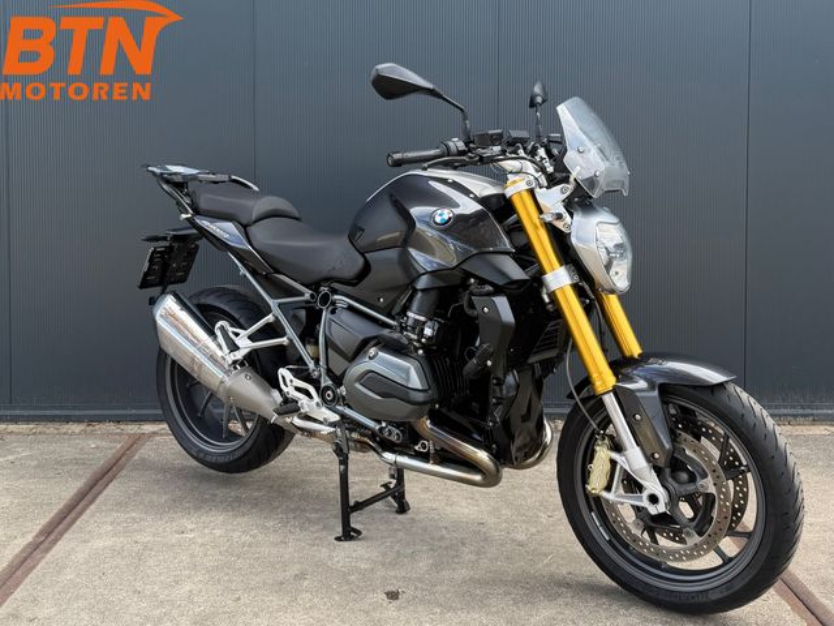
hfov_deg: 71.6
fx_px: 578
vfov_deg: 56.8
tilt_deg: -2.0
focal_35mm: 24
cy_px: 313
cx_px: 417
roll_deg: +0.1
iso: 80
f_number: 1.78
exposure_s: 1/497
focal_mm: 6.76
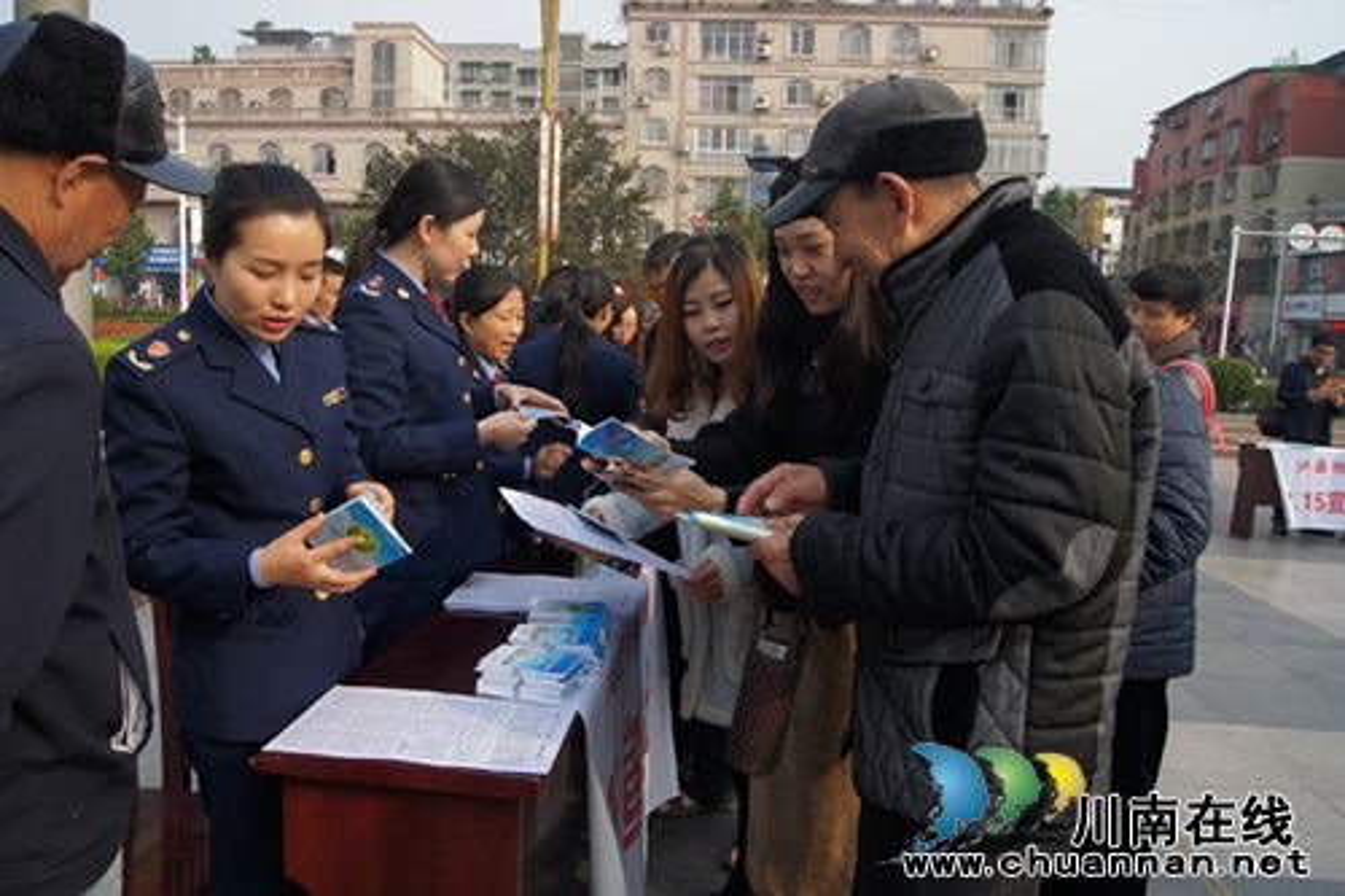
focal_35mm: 27
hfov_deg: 67.4
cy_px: 448
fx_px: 1008
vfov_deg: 47.9
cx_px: 672
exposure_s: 1/125
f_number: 10
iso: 200
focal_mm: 18
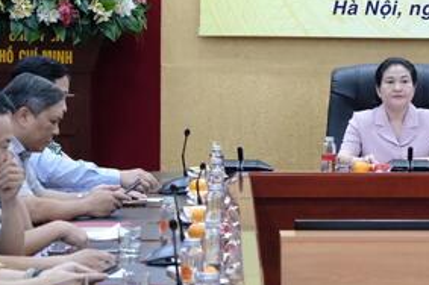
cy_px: 55
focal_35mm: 235
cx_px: 511
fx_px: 2797
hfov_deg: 8.7
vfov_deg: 5.8
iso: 5000
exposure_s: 1/125
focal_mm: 55
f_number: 5
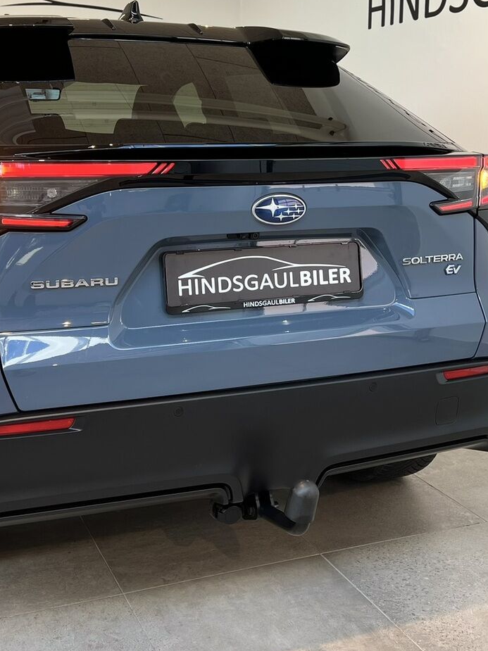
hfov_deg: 30.2
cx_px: 229
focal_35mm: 48
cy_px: 261
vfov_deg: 39.5
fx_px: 903
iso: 32
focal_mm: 5.7
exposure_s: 1/122
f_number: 1.5
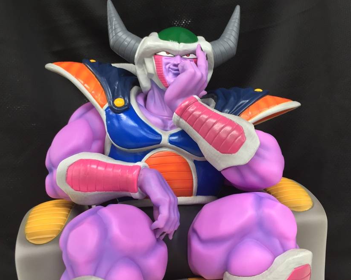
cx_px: 168
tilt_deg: +9.8
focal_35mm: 31
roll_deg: +4.8
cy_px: 137
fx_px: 322
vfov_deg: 47.1
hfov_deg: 57.2
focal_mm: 4.15
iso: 125
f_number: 2.2
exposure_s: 1/30
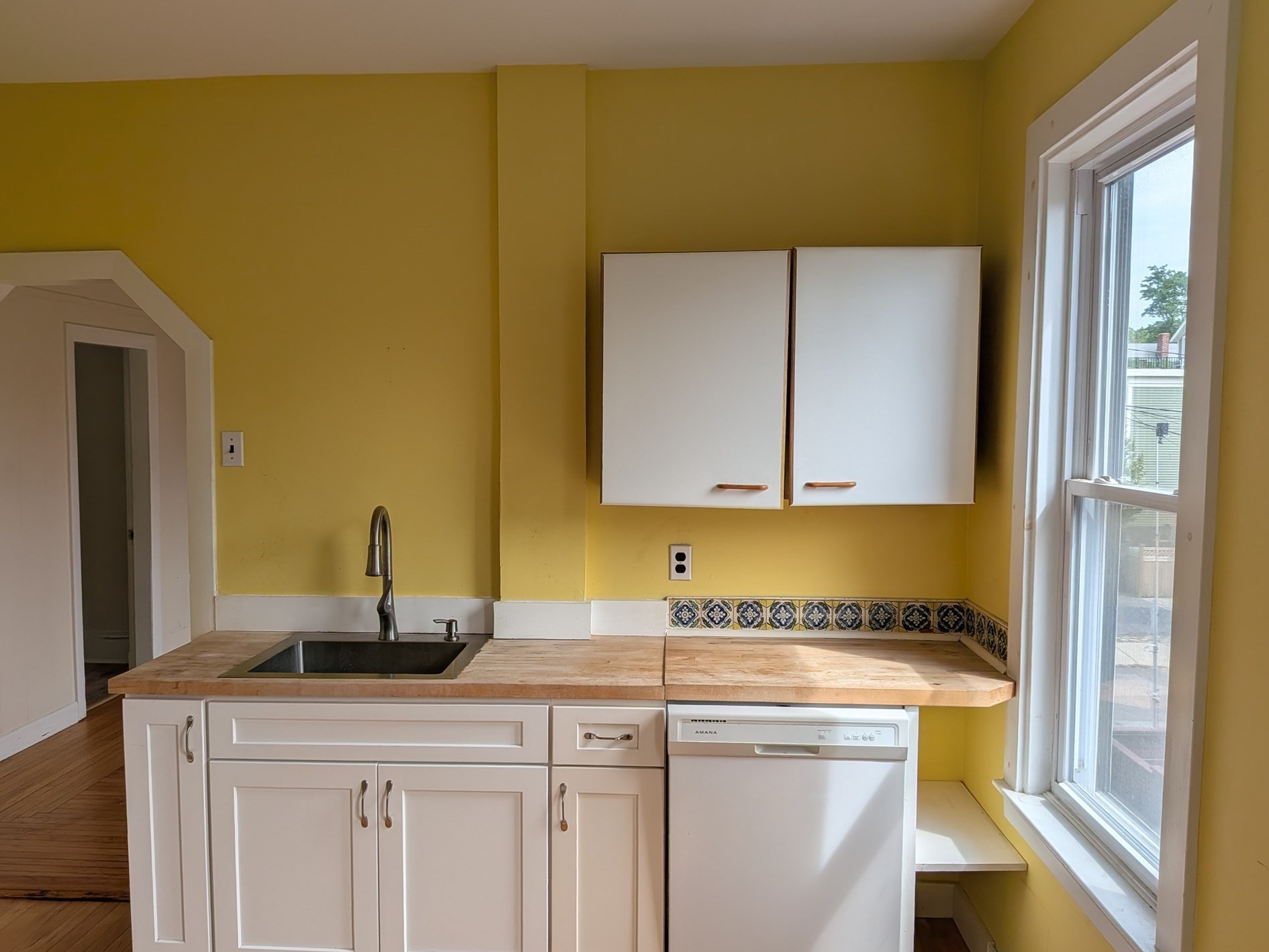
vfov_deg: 53.1
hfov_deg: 67.3
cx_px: 622
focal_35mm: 26
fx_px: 953
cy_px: 481
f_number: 1.7
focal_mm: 4.53
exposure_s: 1/368
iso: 28
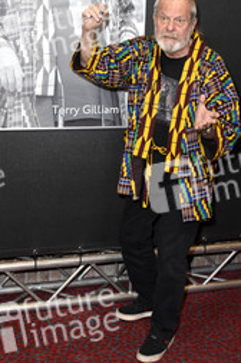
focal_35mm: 57
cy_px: 108
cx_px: 88
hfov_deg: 23.6
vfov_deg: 34.6
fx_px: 574
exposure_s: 1/160
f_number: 6.3
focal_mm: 24
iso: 1250
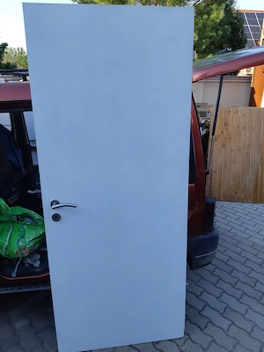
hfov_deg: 53.1
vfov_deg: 67.3
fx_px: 264
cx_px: 132
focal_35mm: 26
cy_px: 176
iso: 40
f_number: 1.7
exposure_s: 1/419
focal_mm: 3.93
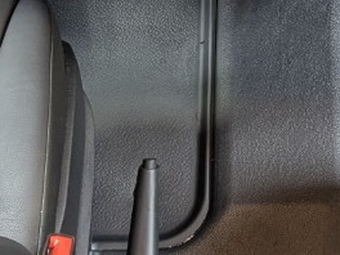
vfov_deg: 11.1
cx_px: 265
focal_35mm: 127
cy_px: -165
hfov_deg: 15.4
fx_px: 1247
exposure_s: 1/23.7
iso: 184
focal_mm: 6.81
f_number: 1.85
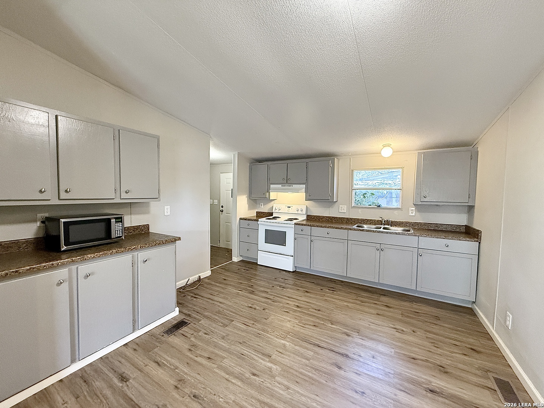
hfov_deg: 102.1
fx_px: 220
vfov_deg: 85.7
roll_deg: -1.4
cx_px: 272
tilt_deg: -2.3
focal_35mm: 14
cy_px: 204
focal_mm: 2.22
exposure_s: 1/120
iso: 500
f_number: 2.2
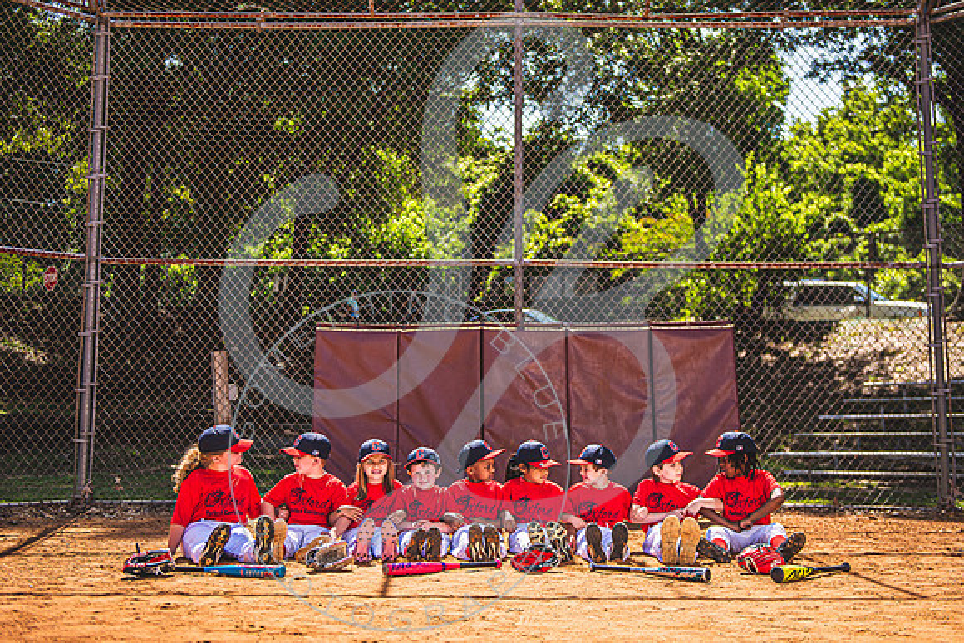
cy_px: 256
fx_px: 1295
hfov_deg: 40.8
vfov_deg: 27.8
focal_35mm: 48
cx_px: 485
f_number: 5.6
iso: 100
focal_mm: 40
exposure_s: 1/1600
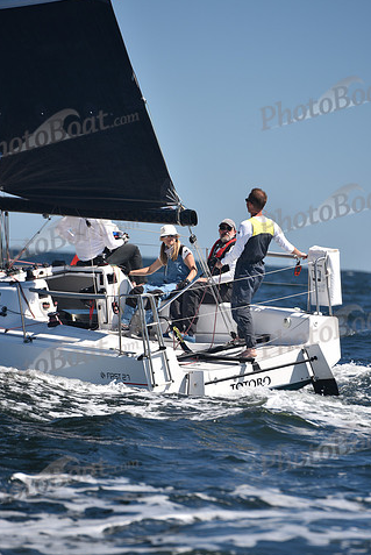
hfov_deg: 5.7
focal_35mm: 243
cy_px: 285
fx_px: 3748
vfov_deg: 8.5
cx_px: 199
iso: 200
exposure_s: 1/1000
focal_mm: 200
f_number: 4
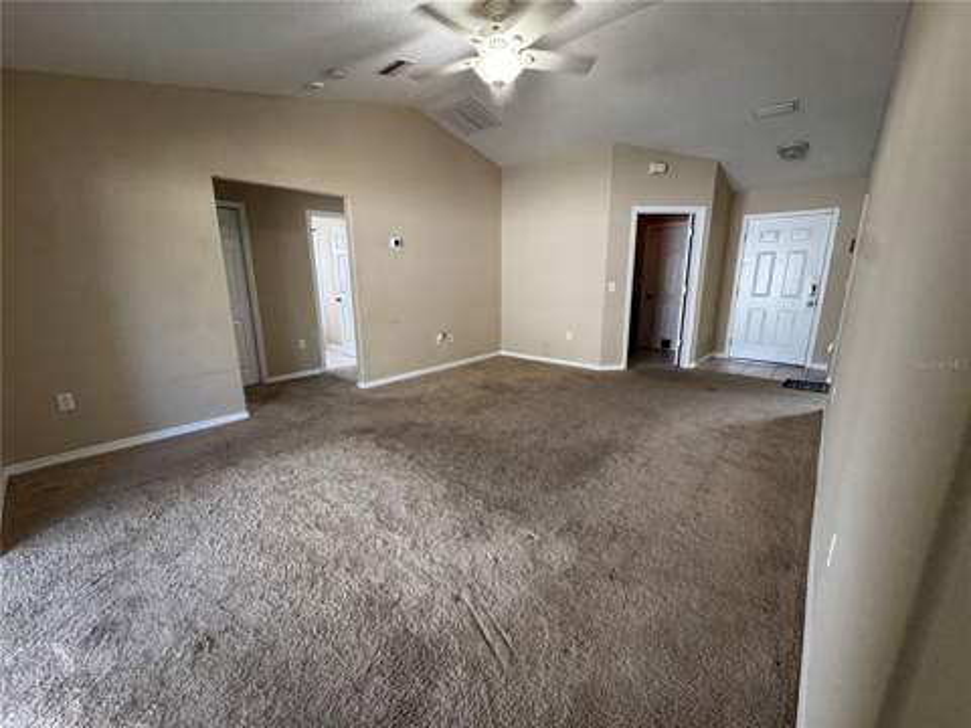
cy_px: 364
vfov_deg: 85.7
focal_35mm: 14
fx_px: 393
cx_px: 486
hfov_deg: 102.1
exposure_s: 1/120
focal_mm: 2.22
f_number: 2.2
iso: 200
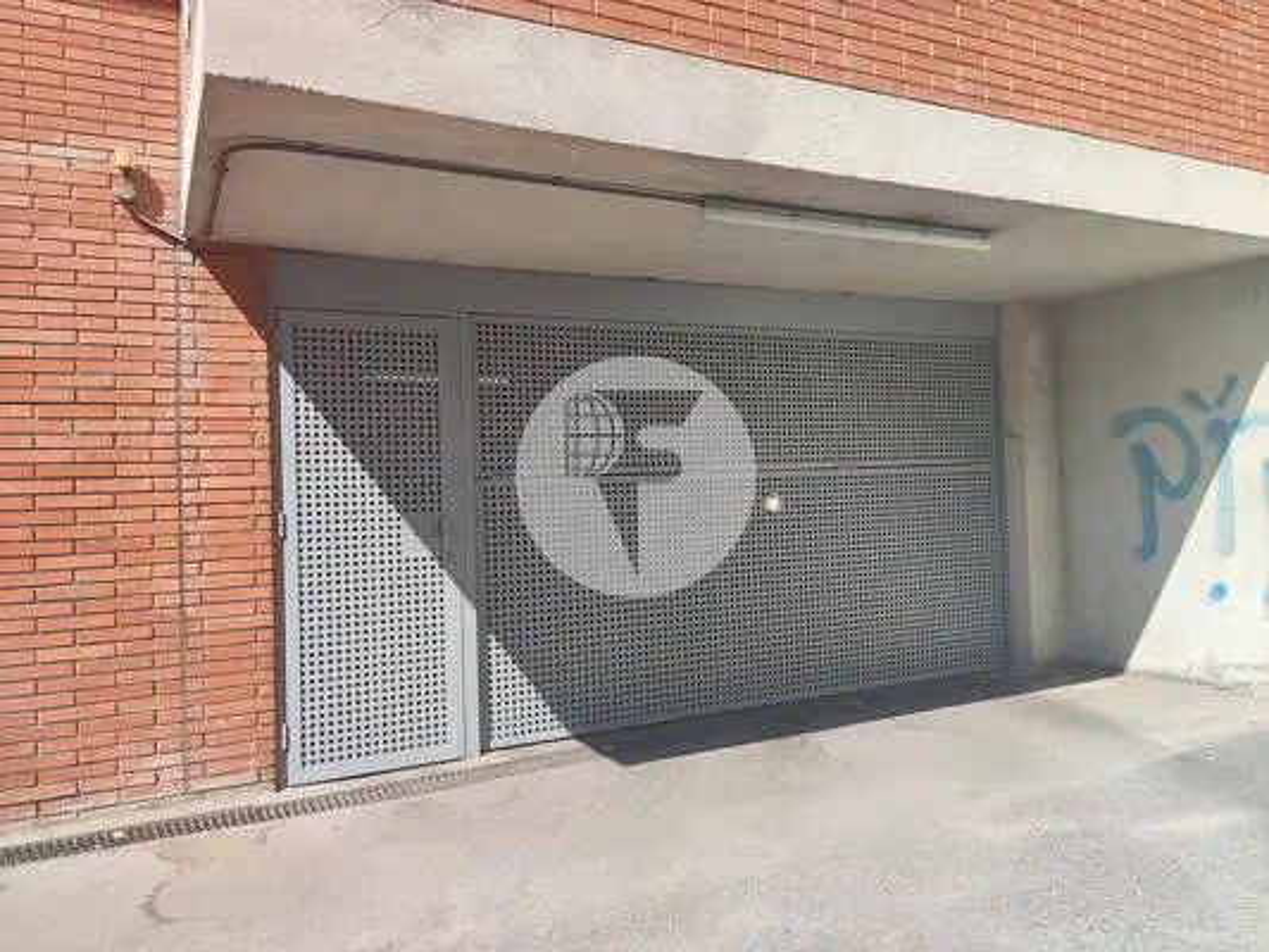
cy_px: 476
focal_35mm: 25
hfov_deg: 69.4
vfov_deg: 54.9
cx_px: 634
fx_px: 917
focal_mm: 4.71
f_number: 1.79
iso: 50
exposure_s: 1/958
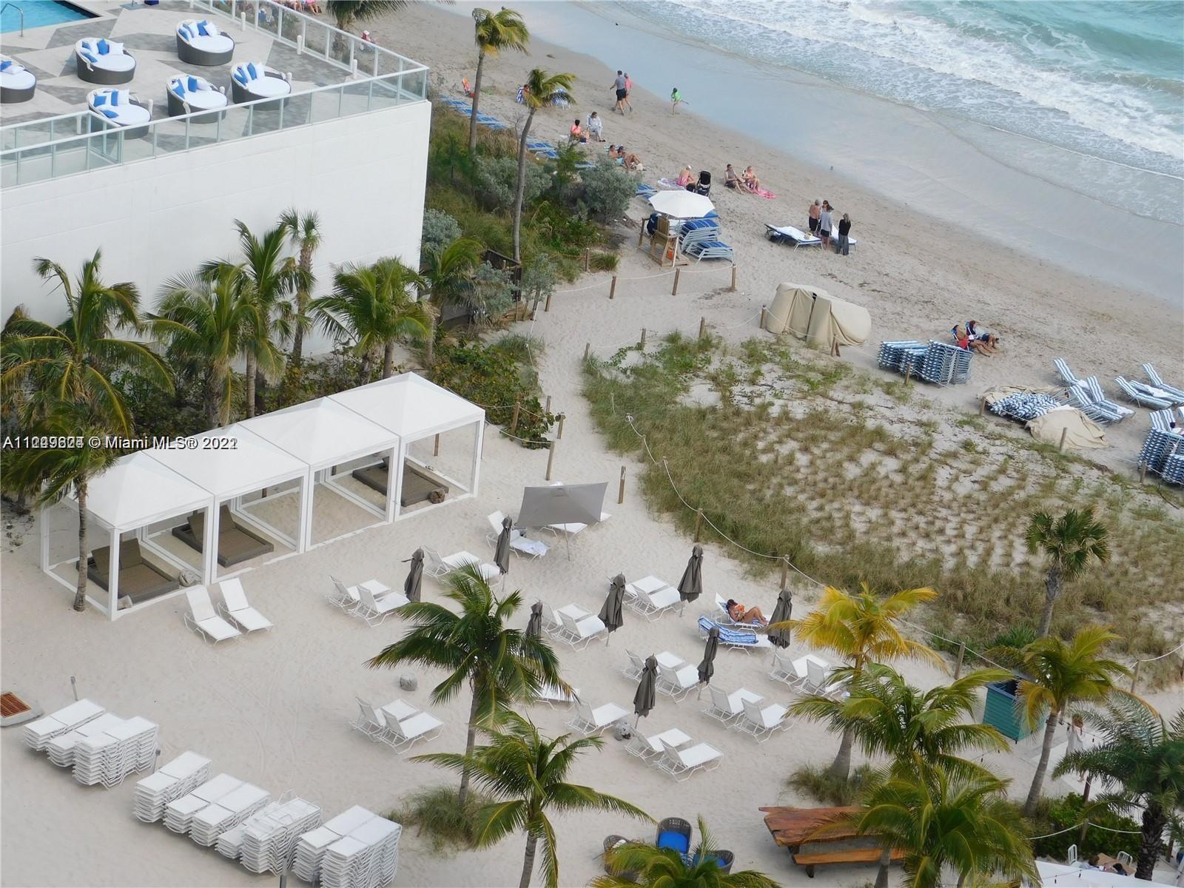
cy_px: 444
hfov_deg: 24.4
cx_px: 592
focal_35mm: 80
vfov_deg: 18.4
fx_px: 2736
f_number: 4.4
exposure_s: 1/500
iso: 125
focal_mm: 14.2
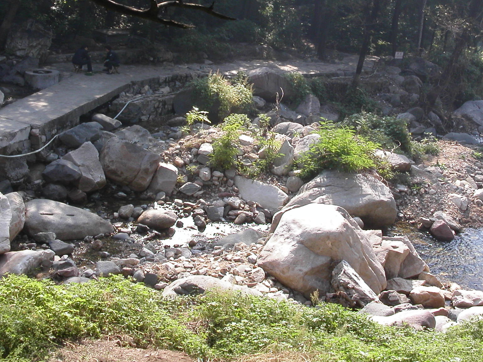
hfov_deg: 34.3
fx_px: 781
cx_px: 261
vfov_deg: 25.8
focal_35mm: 56
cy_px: 98
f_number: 8
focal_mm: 7.8
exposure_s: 1/90
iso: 100
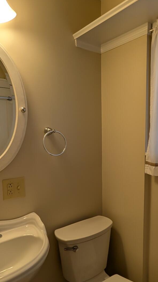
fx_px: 186
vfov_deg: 73.9
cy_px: 155
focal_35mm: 25
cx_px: 106
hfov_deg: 45.2
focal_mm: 2.02
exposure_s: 1/164
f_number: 1.7
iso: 47
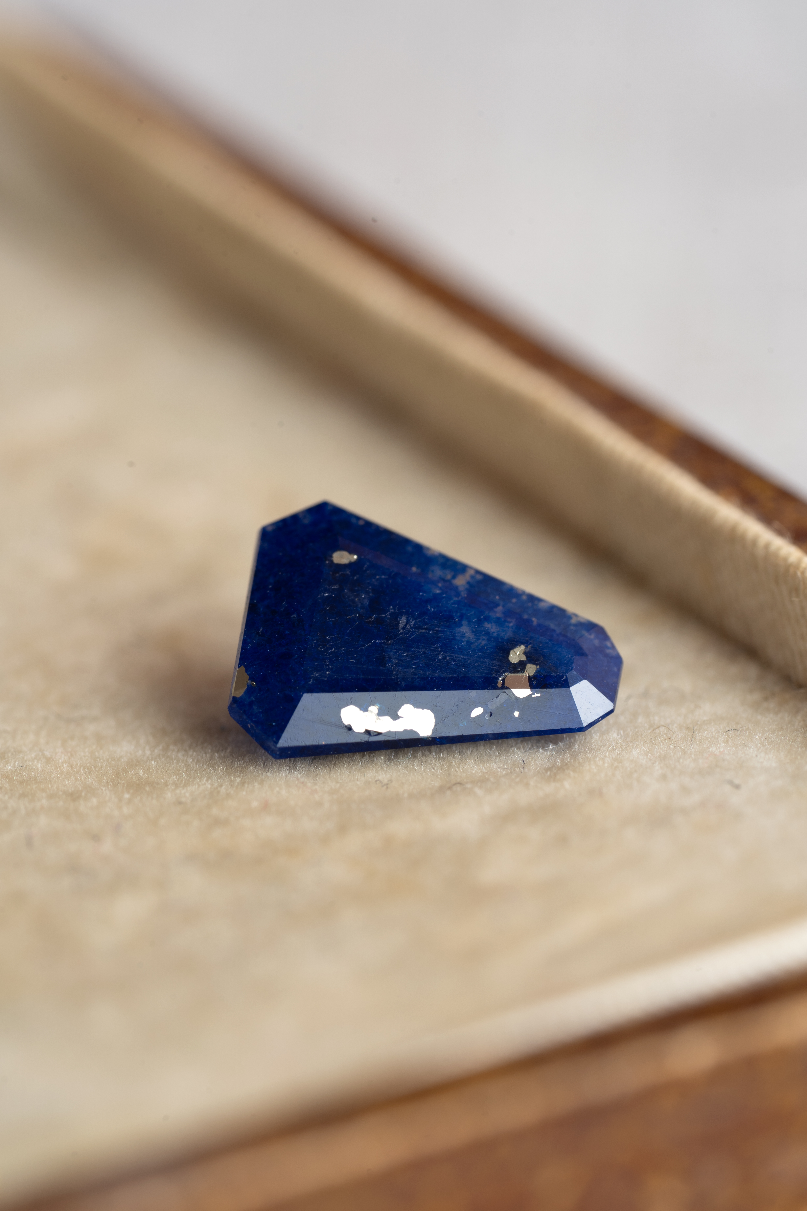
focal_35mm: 90
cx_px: 404
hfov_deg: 15.2
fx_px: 3026
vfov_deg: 22.6
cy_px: 606
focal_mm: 90
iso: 100
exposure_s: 1/4
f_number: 8
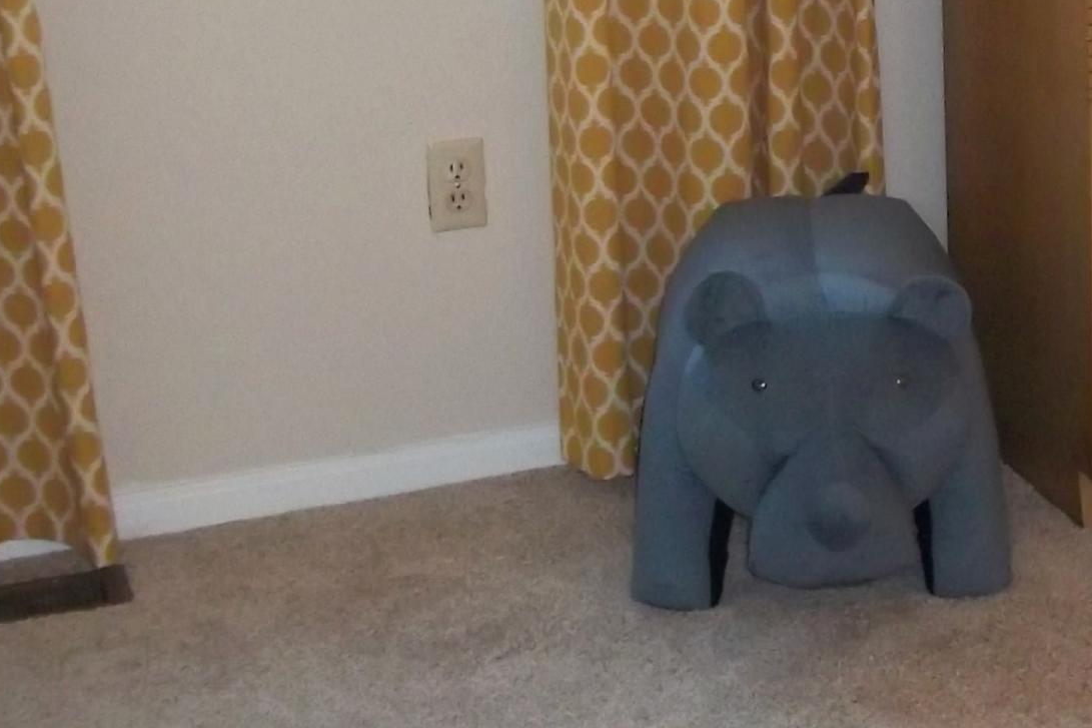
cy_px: -100
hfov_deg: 19.4
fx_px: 3124
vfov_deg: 13.0
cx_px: 1025
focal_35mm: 103
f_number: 3.1
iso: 320
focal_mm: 6.5
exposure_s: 1/30
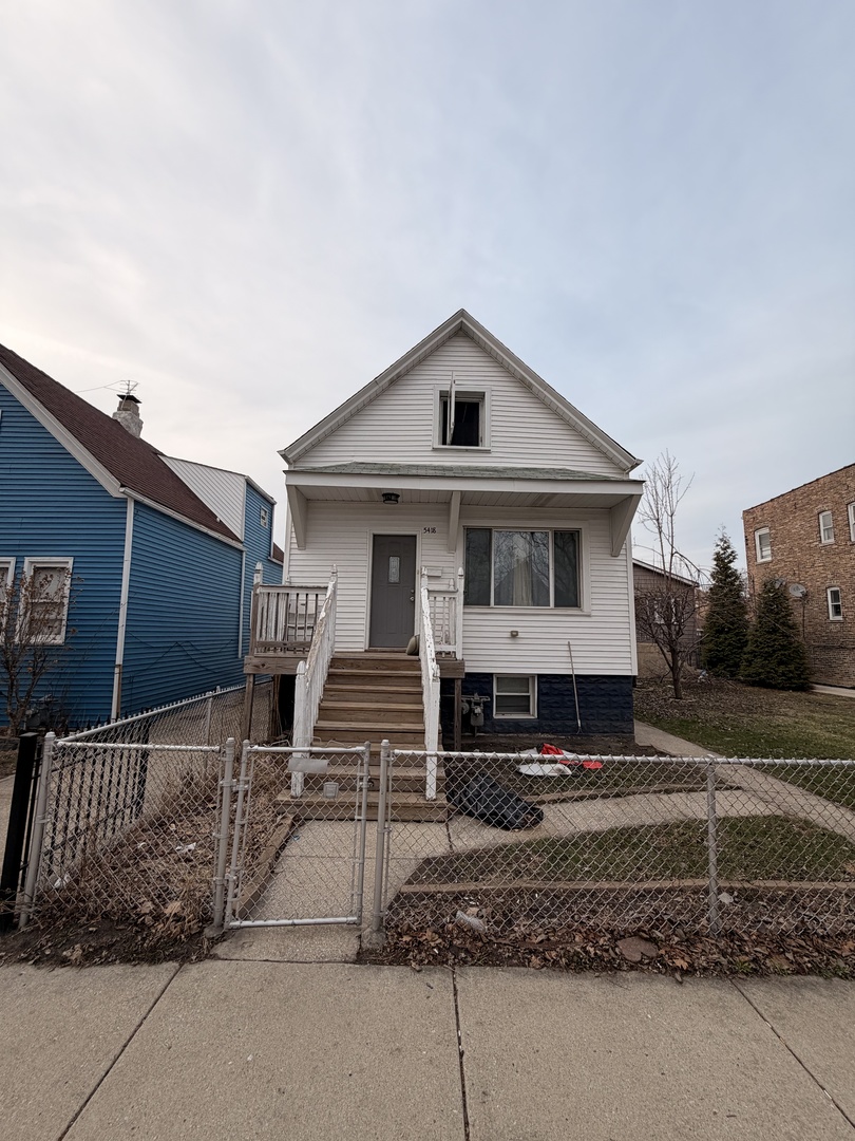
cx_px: 428
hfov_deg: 85.7
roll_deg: -1.2
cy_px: 570
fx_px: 461
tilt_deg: +8.9
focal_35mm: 14
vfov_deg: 102.1
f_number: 2.2
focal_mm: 2.22
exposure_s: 1/502
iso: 50
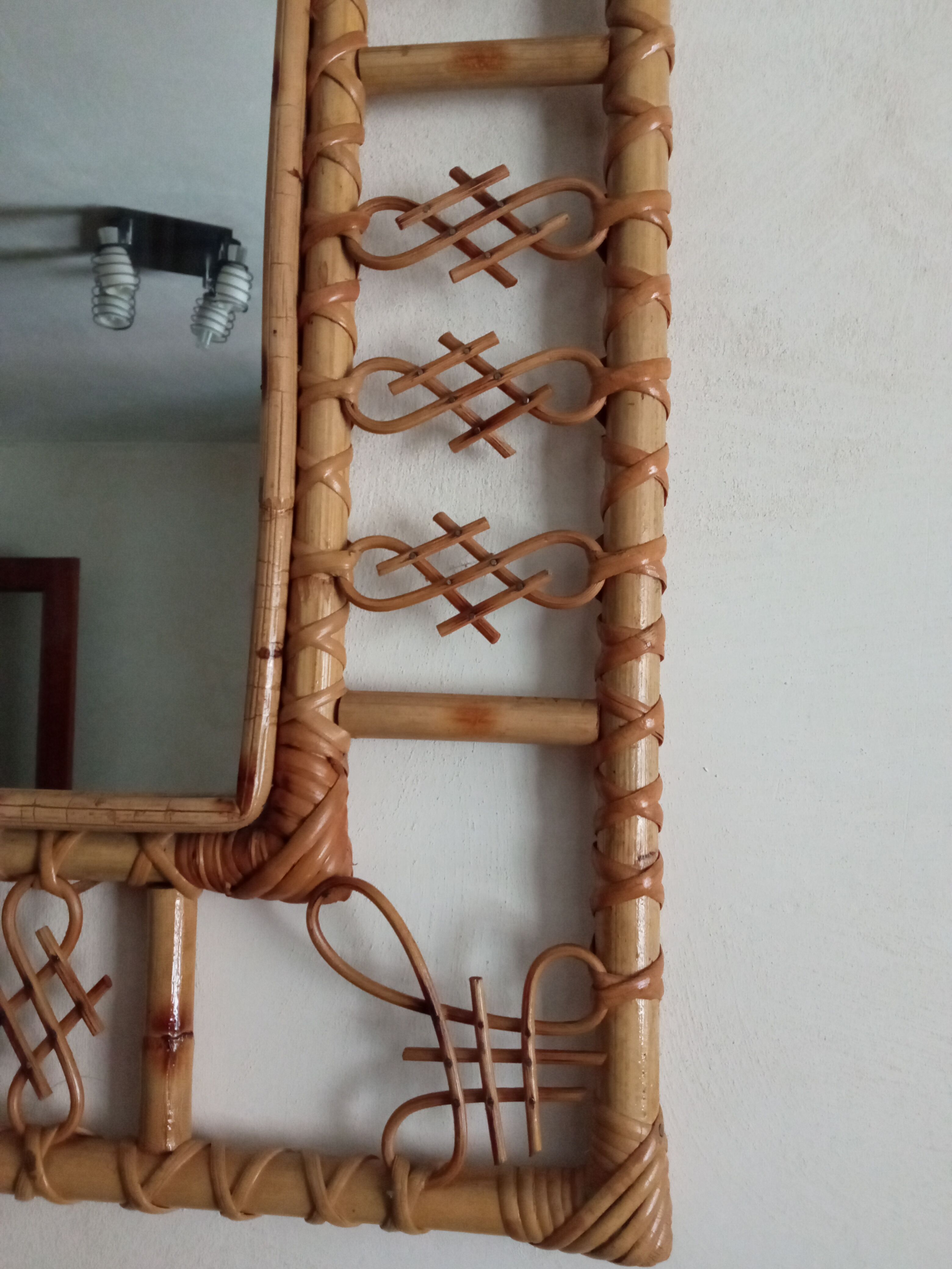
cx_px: 476
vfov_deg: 65.3
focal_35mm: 27
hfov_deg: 51.4
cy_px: 634
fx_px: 990
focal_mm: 3.79
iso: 945
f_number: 2.2
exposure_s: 1/25
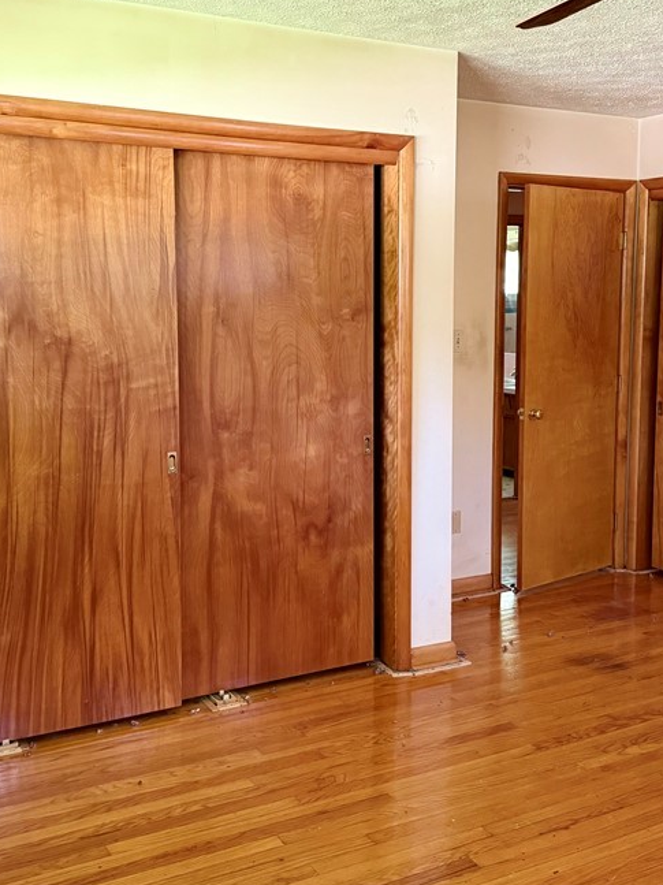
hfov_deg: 37.7
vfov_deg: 48.9
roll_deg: +0.0
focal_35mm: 38
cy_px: 397
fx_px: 971
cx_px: 343
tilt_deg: -5.4
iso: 500
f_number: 1.78
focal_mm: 6.76
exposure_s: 1/60
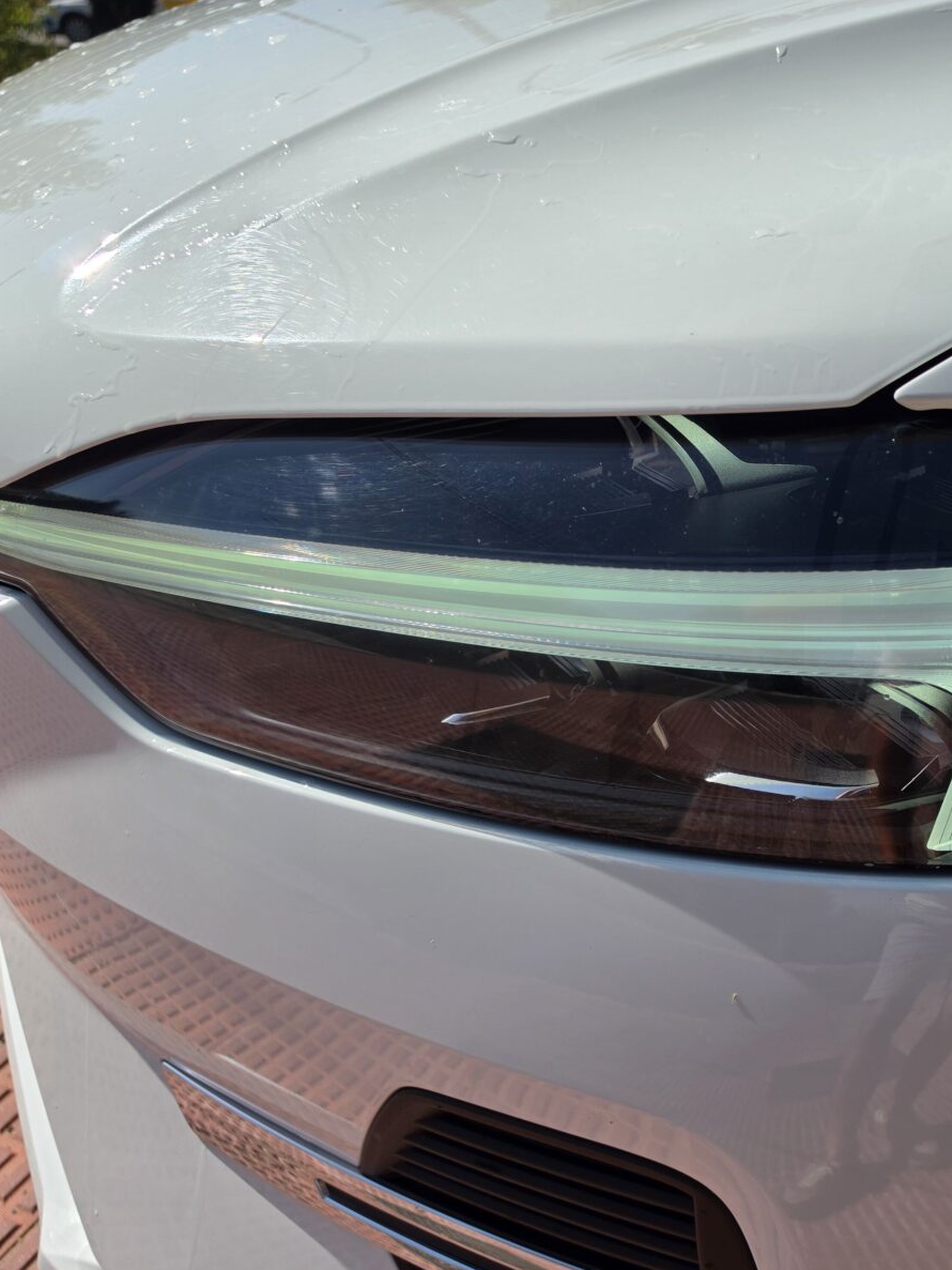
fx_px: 1137
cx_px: 740
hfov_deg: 43.6
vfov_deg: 58.4
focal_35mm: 31
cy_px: 634
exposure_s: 1/7939
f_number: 1.4
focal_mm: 6.5
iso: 50
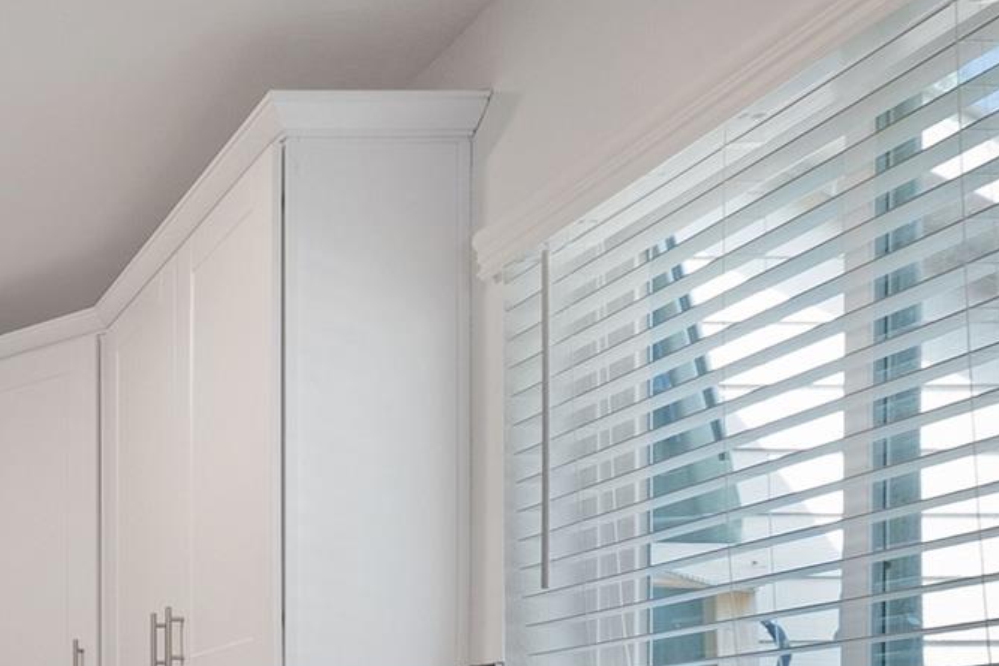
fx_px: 1193
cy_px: 818
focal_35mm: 43
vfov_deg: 27.2
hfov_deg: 32.5
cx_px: -337
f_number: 13
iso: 200
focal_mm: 14
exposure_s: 1/2
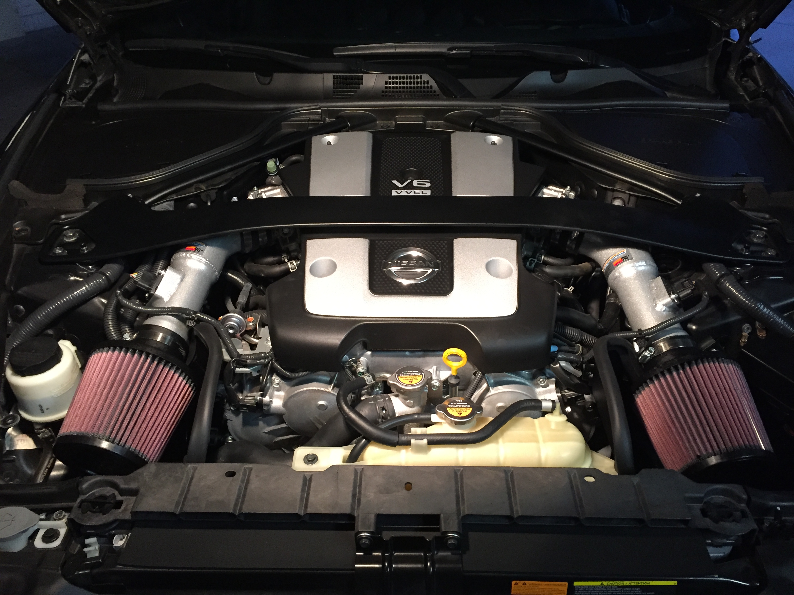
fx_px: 665
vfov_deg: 48.2
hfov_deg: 61.7
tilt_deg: -38.8
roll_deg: +0.4
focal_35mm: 29
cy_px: 298
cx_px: 397
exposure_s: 1/30
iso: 200
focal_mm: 4.15
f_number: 2.2
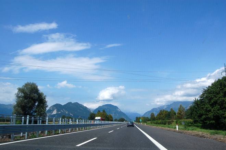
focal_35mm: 27
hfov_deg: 67.5
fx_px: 169
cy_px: 75
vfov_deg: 47.8
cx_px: 113
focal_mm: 18
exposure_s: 1/400
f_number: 11
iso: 200
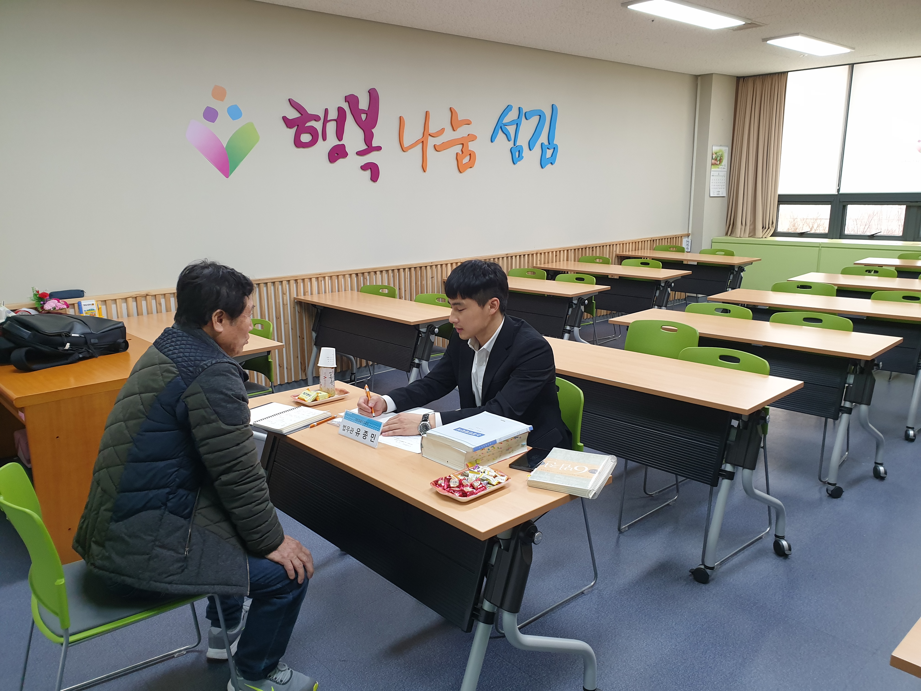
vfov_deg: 53.1
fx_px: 692
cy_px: 346
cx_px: 460
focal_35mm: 26
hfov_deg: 67.3
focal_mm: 4.3
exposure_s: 1/60
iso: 160
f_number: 2.4
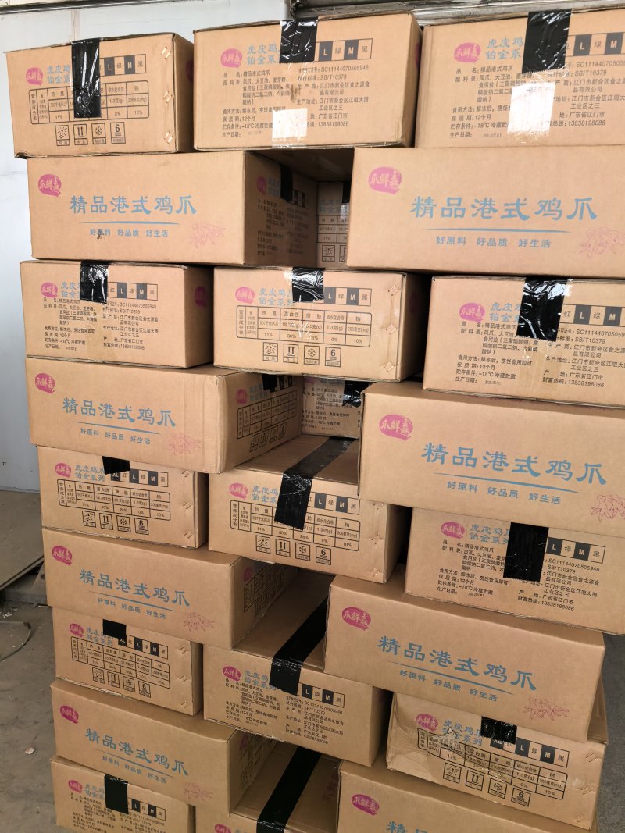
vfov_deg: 65.3
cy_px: 416
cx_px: 312
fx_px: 650
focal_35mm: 27
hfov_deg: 51.3
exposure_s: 1/300
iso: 320
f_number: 4
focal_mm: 5.75
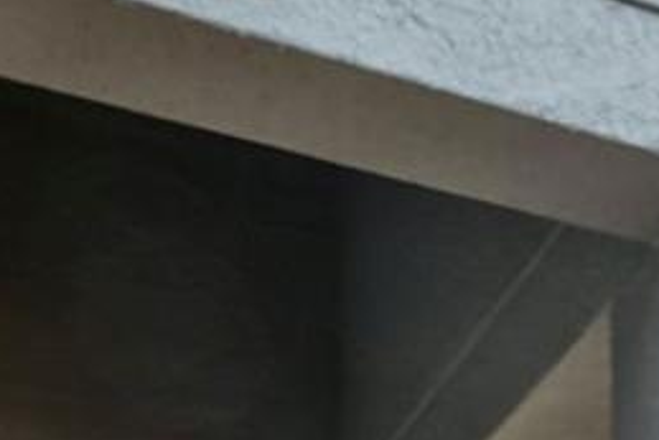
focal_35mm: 111
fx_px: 2033
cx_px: 1130
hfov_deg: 16.0
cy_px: 1272
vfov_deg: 9.8
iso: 320
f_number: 8
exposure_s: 1/100
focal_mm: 18
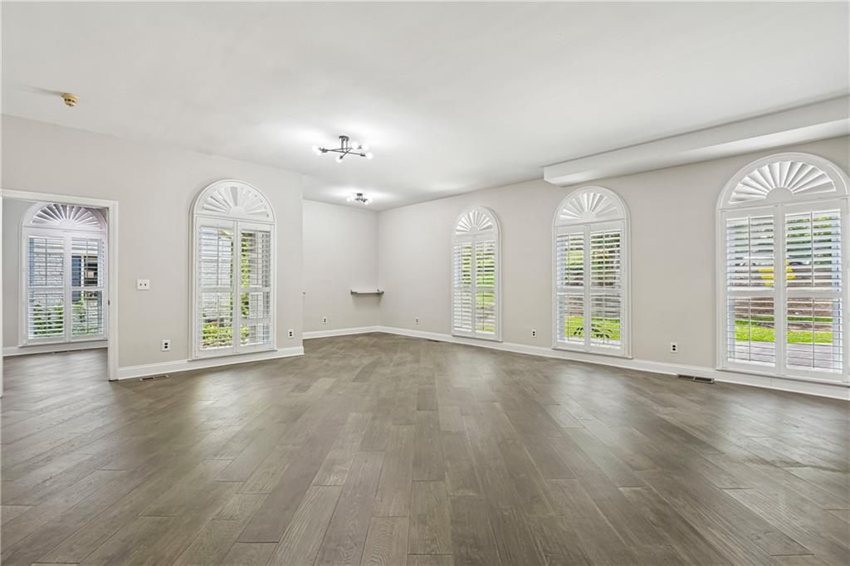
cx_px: 425
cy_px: 283
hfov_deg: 96.8
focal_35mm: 16
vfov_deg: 73.7
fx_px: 378
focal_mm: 16
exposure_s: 1/15
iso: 220
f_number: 8
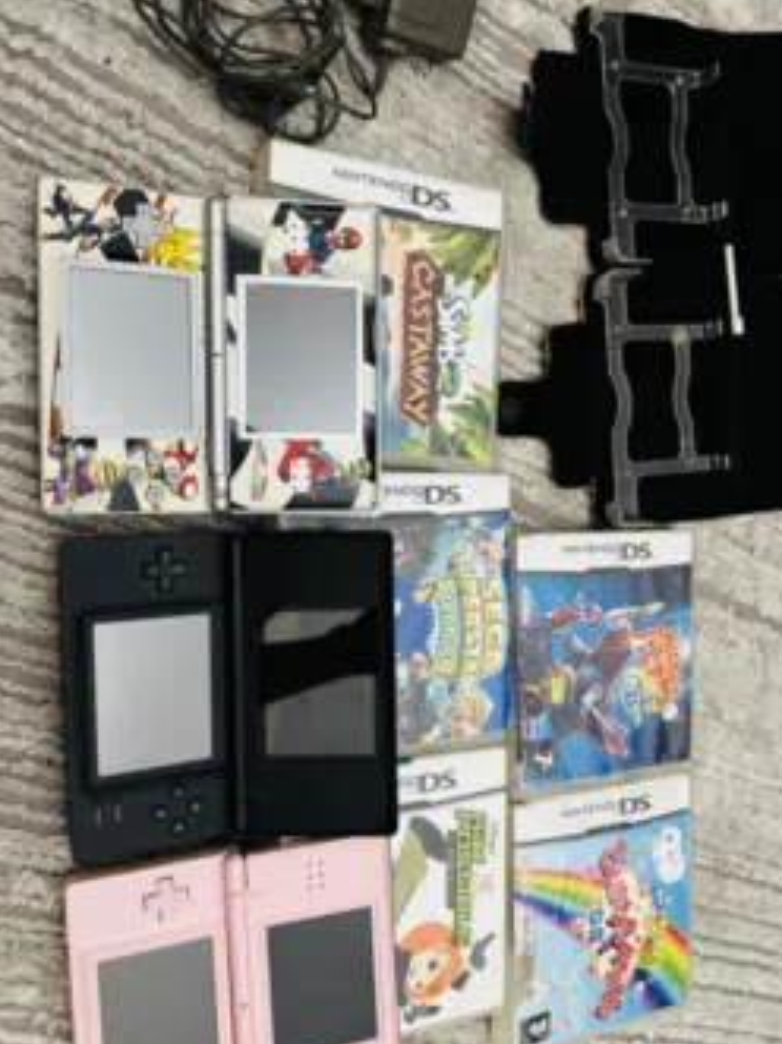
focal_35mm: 29
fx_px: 874
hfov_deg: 48.2
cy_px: 527
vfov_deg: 61.7
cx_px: 419
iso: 640
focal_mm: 6.76
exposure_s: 1/33
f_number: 1.78
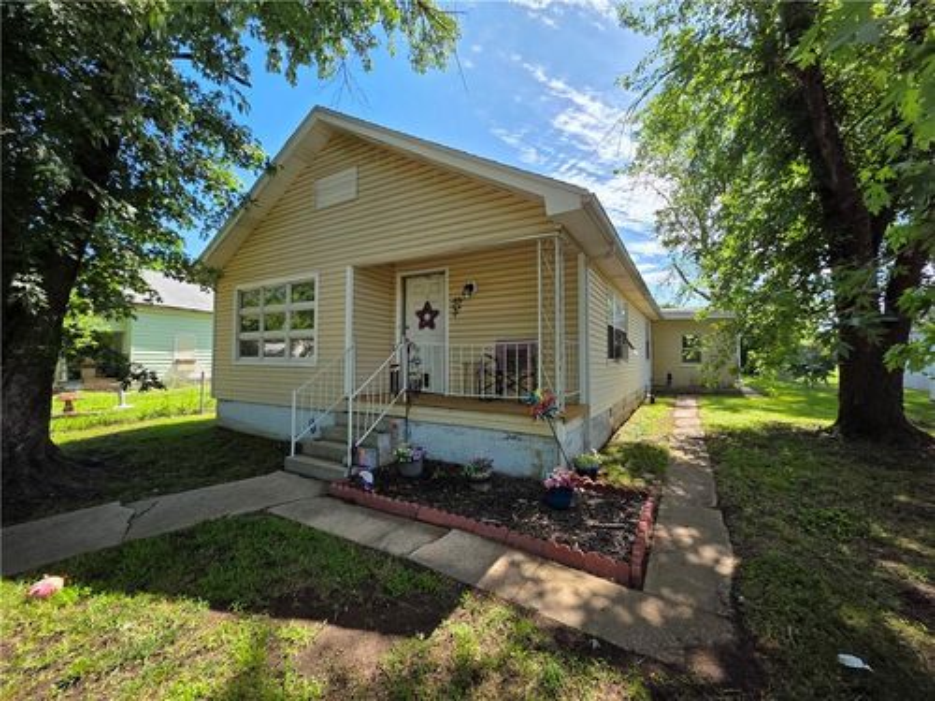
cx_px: 468
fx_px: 351
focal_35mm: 13
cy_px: 350
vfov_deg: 89.9
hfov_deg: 106.2
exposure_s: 1/895
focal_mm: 2.2
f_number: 1.9
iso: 40
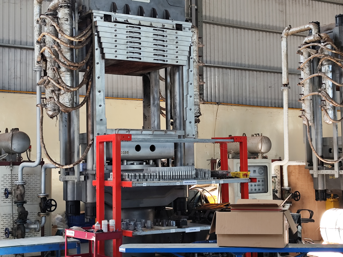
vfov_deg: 24.8
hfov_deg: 32.7
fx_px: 585
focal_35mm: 59
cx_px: 152
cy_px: 119
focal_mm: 6.14
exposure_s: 1/50
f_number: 1.65
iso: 80
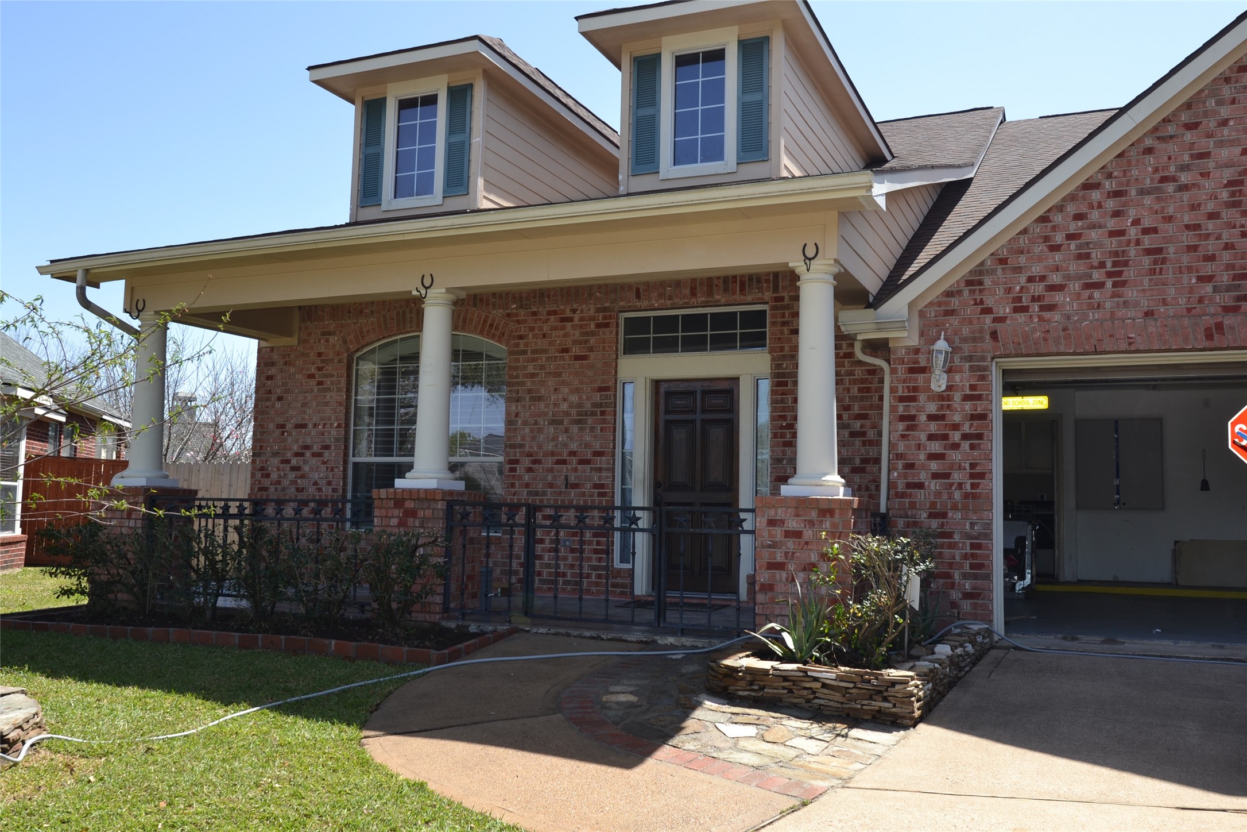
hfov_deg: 61.9
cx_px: 624
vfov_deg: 43.6
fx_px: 1039
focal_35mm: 30
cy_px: 416
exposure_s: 1/200
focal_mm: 20
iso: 100
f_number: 5.6
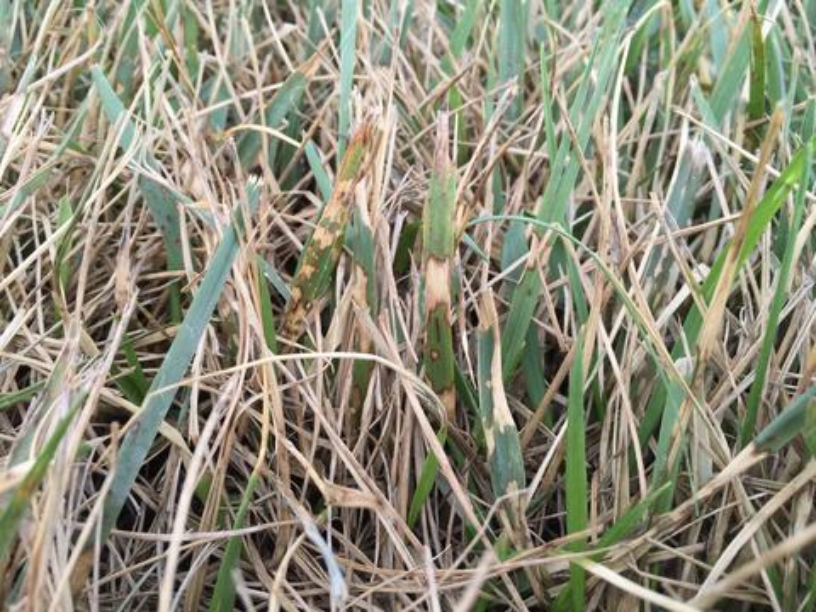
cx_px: 408
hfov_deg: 61.7
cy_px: 306
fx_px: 684
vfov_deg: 48.2
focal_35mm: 29
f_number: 2.2
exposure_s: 1/377
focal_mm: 4.15
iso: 32
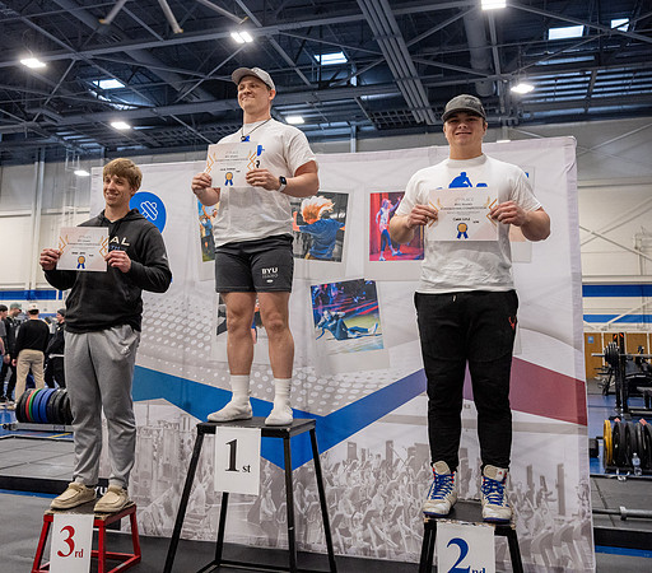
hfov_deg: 51.7
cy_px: 236
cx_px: 315
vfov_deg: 45.9
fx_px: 673
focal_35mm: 34
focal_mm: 24
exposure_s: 1/160
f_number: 3.2
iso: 1000
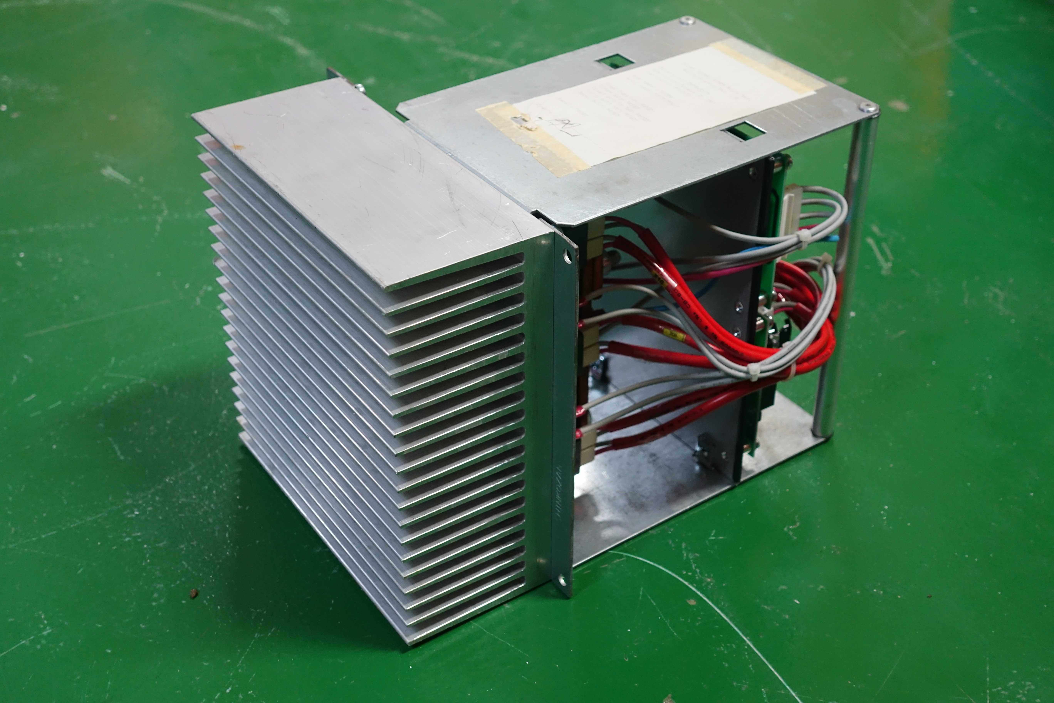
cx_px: 527
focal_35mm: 48
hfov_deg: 41.1
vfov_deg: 28.1
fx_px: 1405
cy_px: 352
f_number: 2.8
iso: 800
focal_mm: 17.49
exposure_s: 1/25
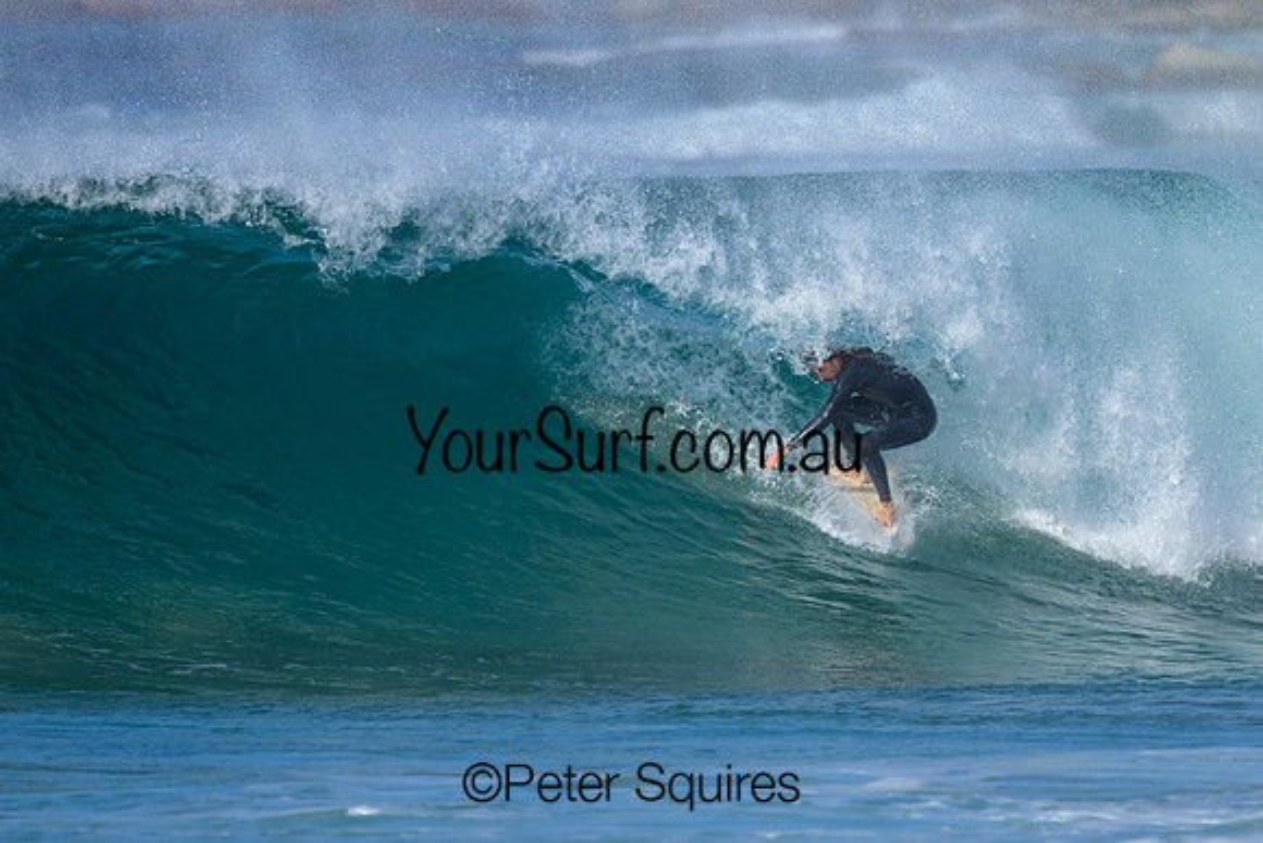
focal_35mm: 1100
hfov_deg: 1.9
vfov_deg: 1.3
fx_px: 38597
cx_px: 660
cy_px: 471
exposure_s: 1/2000
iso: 280
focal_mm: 800
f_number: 6.3
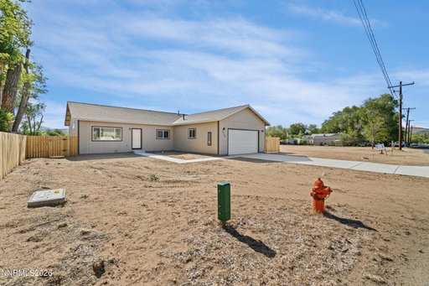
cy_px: 143
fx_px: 179
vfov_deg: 77.3
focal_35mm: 15
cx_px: 214
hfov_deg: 100.4
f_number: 8
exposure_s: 1/50
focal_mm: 10
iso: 100
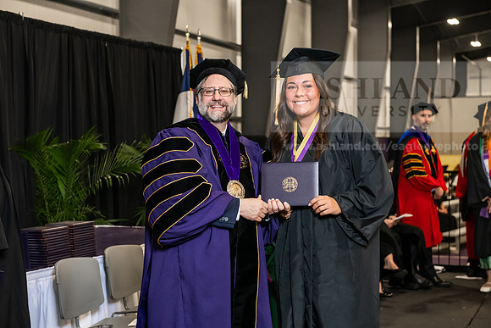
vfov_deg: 19.5
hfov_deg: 28.8
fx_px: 955
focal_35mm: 70
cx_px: 246
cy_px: 164
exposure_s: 1/200
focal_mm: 70
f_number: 5
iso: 2500
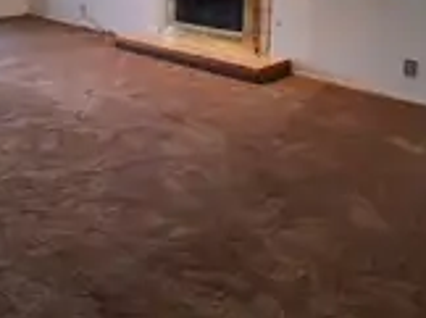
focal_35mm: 42
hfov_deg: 43.7
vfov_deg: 31.7
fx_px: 516
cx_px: 116
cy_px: 0
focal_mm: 1.4
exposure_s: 1/60
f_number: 2.2
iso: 125
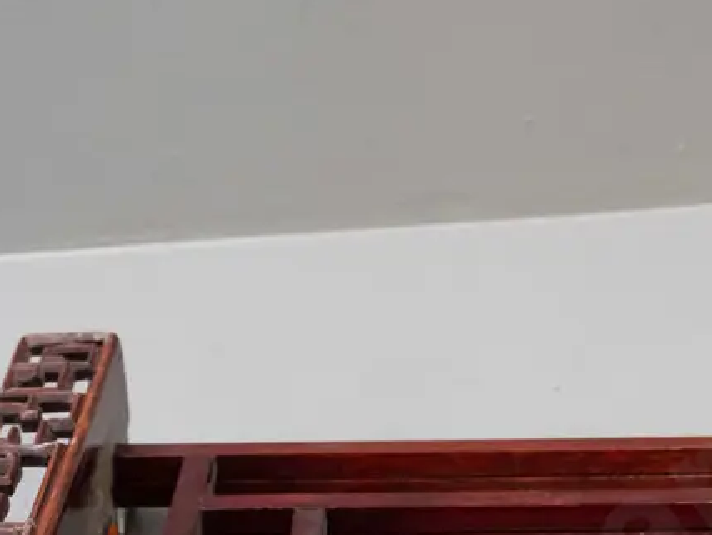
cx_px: 585
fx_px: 2367
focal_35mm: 115
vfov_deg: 12.7
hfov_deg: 17.0
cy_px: 585
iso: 3200
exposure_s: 1/100
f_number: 5
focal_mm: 24
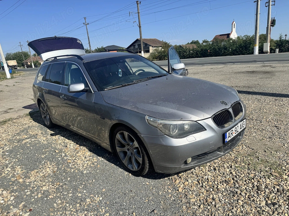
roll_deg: +5.1
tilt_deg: -14.7
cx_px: 144
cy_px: 108
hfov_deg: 71.6
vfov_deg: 56.8
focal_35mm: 24
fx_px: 200
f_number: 1.78
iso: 80
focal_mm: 6.76
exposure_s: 1/4950
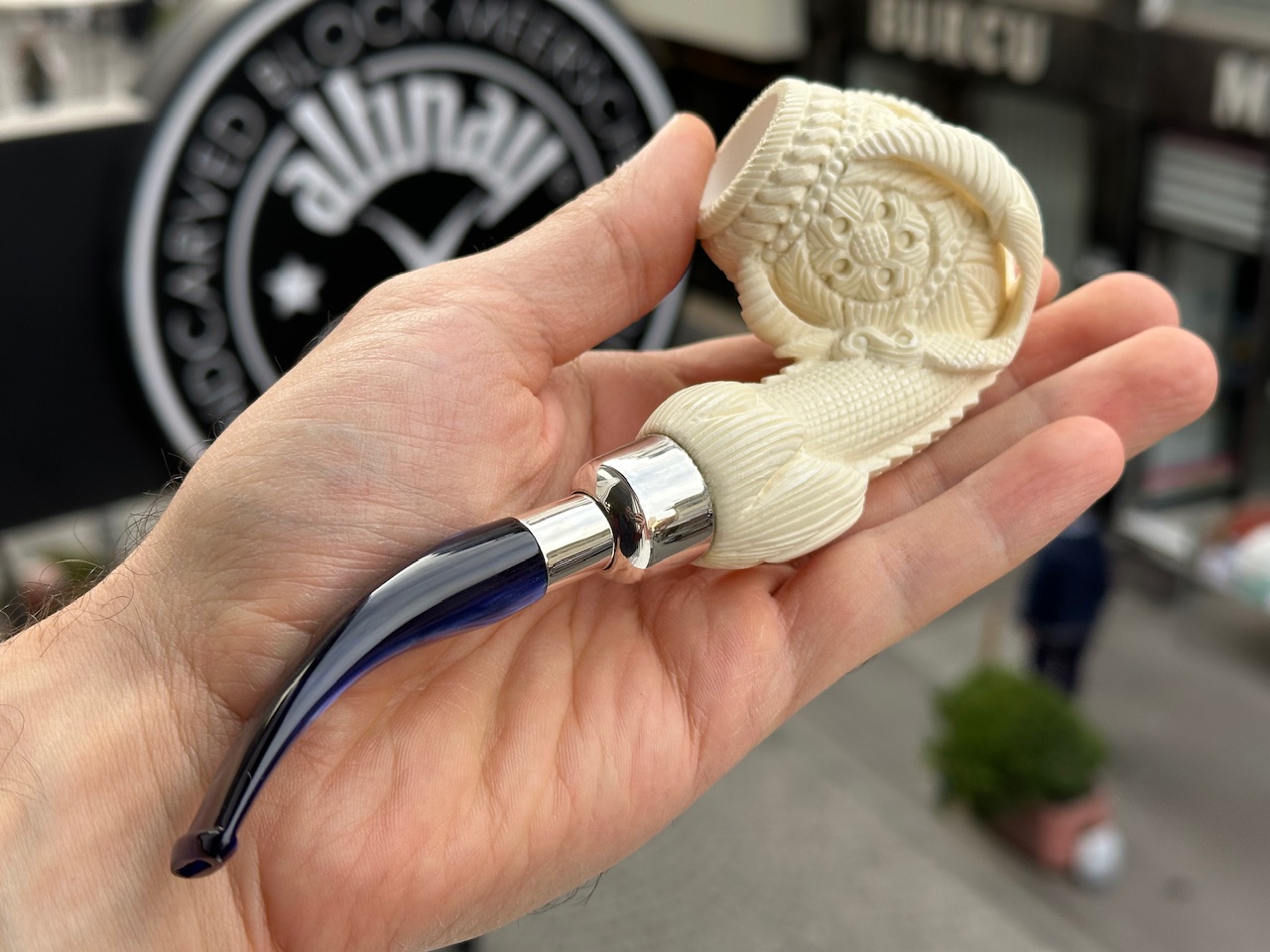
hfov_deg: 39.7
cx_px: 635
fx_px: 1761
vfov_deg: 30.3
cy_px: 476
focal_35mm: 48
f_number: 1.78
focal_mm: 6.86
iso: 64
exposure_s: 1/797
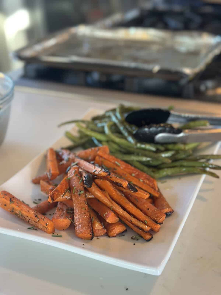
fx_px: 409
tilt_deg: -27.0
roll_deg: +2.5
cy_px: 148
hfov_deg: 30.3
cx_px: 110
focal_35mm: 48
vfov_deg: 39.7
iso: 200
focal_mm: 6.86
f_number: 1.78
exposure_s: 1/60
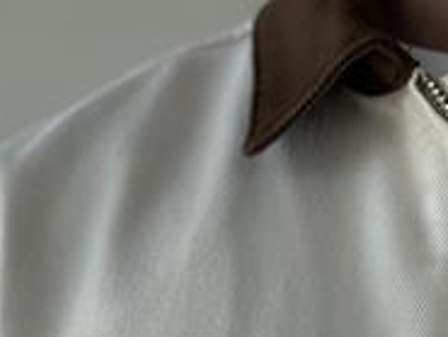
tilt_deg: +2.4
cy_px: 607
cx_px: 199
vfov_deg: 10.2
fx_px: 1787
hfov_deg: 14.3
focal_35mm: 138
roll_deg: +0.3
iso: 64
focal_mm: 6.76
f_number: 1.78
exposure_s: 1/615
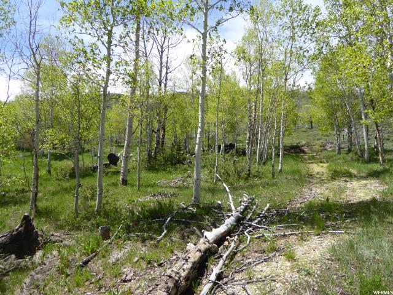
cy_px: 148
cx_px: 196
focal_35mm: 25
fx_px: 284
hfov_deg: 69.4
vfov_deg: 54.9
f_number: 3.3
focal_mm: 4.3
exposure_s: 1/640
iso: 100
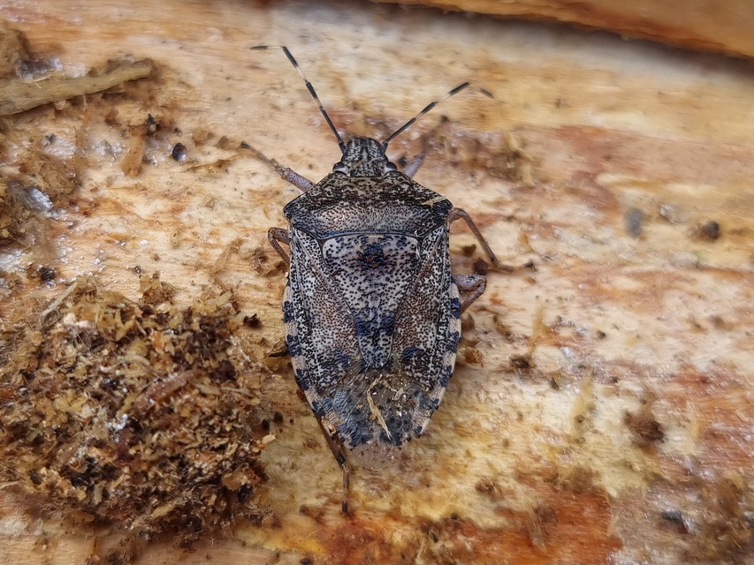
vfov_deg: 53.1
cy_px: 282
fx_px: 566
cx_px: 377
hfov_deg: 67.3
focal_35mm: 26
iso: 50
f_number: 1.8
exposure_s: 1/109
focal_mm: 5.4
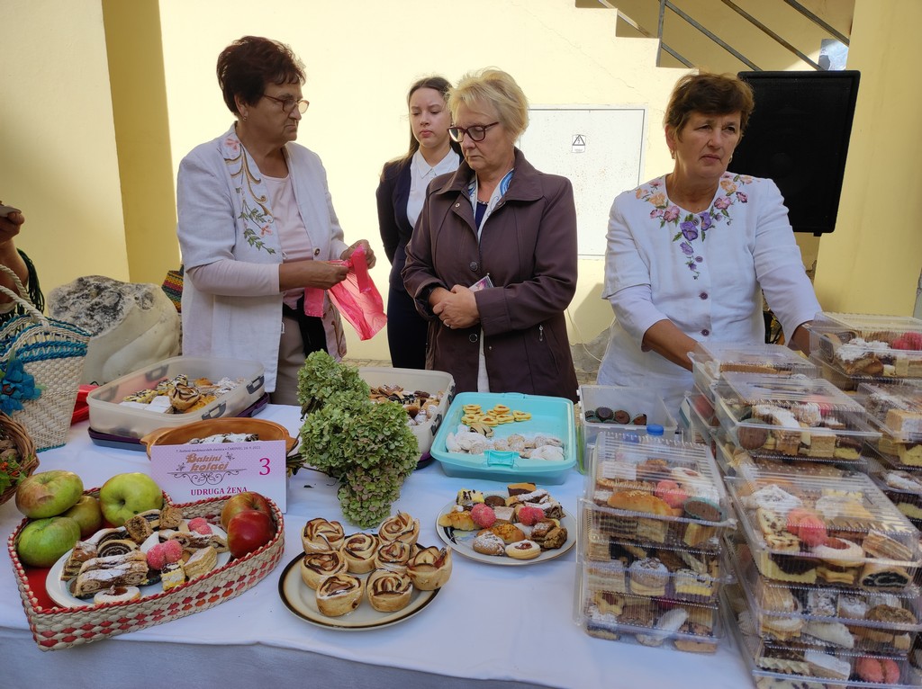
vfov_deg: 54.8
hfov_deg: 69.4
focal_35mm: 25
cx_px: 461
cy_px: 344
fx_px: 665
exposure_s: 1/699
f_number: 1.79
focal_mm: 4.7
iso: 50
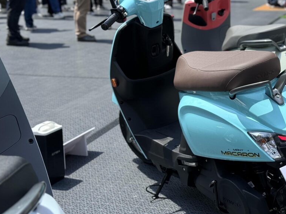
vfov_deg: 19.6
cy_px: 100
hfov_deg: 25.6
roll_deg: +0.8
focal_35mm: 75
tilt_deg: -12.4
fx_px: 620
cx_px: 219
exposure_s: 1/3425
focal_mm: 6.76
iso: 64
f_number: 1.78
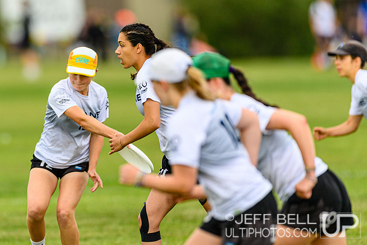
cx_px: 87
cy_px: 122
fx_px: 6216
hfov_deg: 3.4
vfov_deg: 2.3
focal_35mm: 610
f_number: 3.2
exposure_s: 1/1250
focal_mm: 400
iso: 400
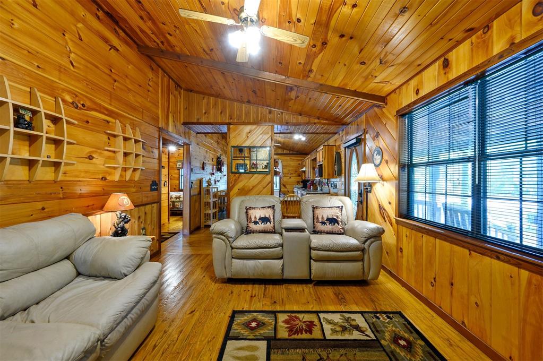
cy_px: 180
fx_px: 211
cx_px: 272
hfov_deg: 104.3
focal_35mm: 14
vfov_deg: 81.1
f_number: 9
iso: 100
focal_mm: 14
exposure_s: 1.3
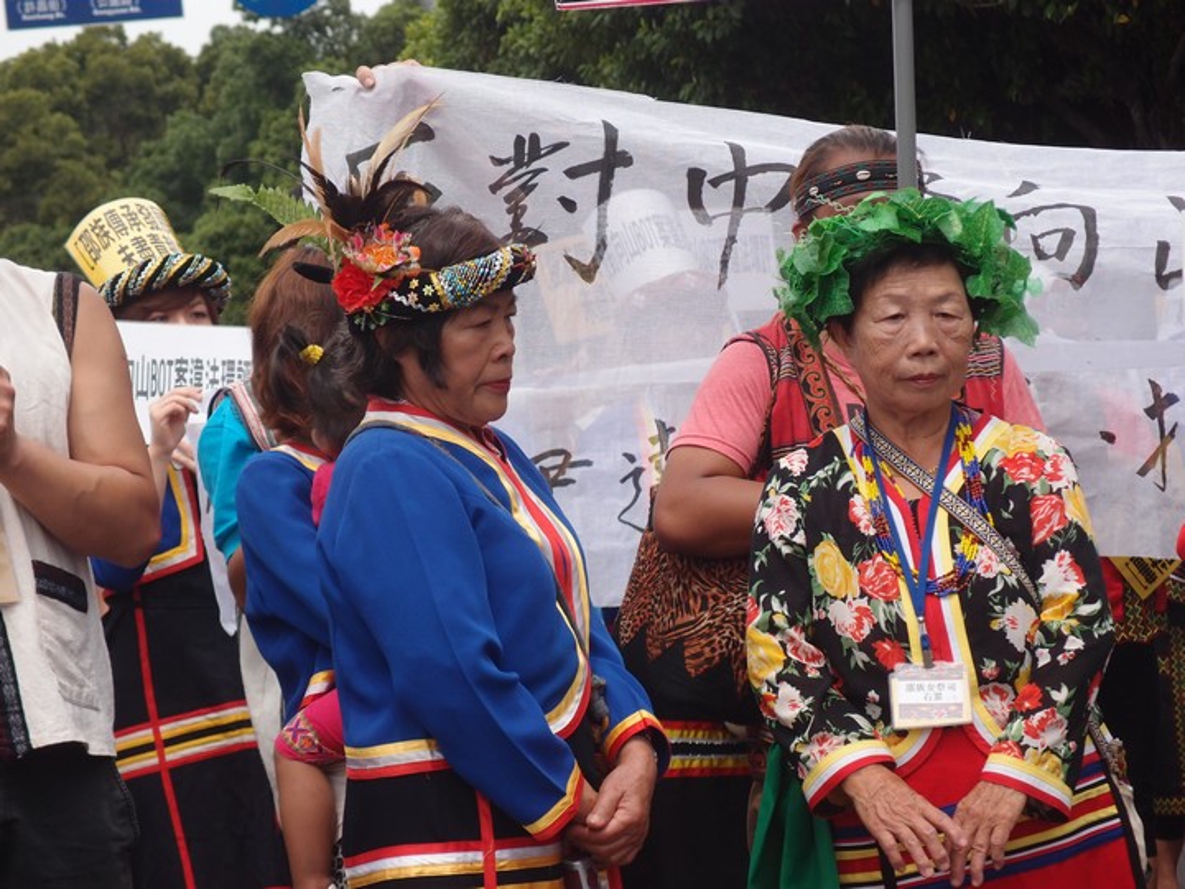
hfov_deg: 17.6
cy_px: 444
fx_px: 3834
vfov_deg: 13.2
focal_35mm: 112
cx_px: 592
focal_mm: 24
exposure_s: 1/1600
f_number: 2.5
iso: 125
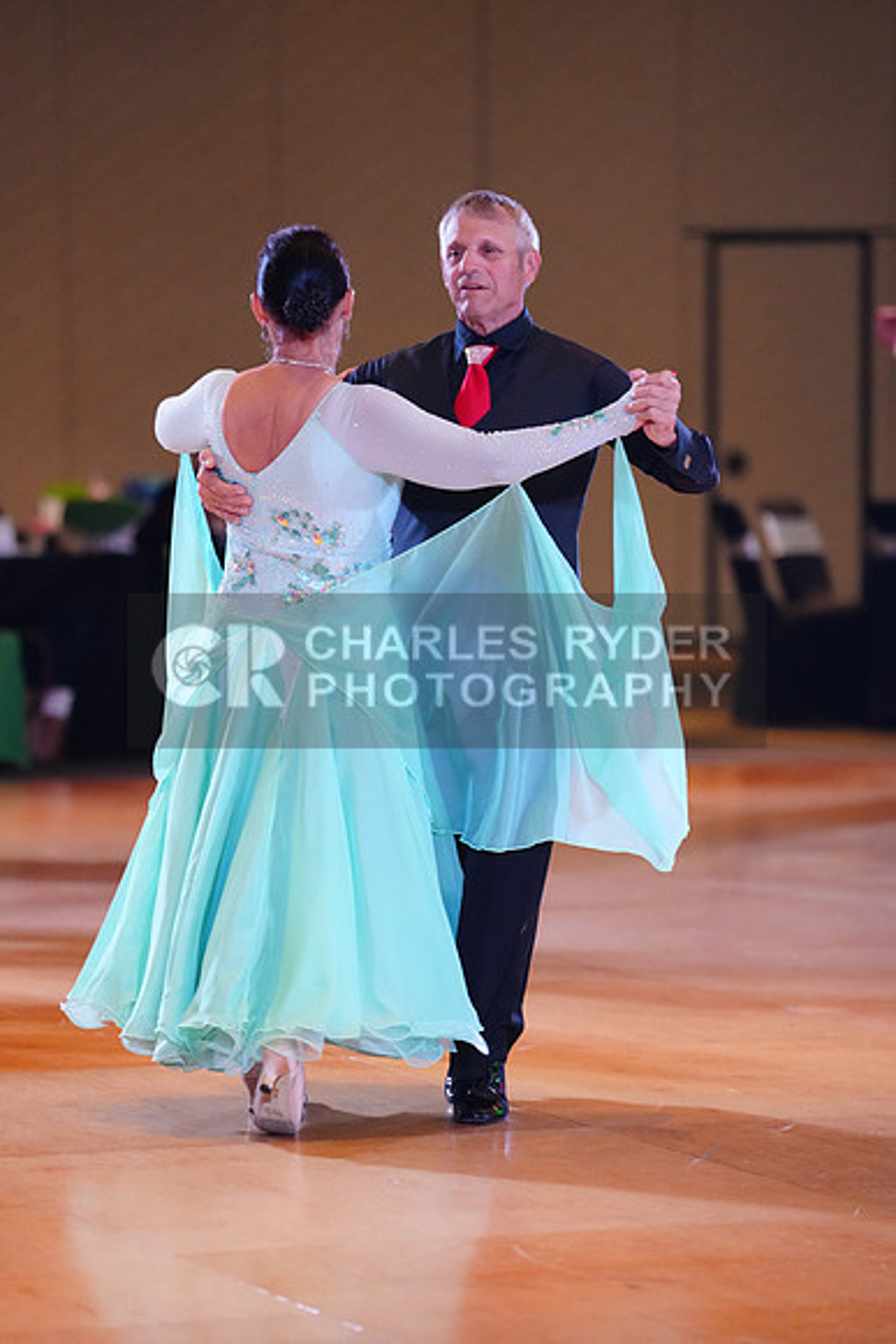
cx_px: 448
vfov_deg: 12.7
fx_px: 6044
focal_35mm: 162
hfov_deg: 8.5
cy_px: 672
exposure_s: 1/400
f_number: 2.8
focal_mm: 162
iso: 5000
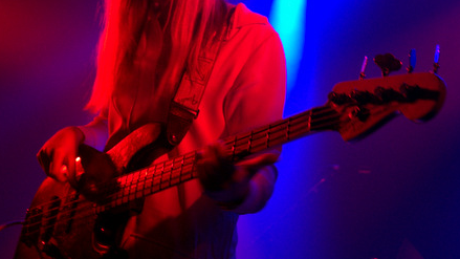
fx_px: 535
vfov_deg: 26.9
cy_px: 74
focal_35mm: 44
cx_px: 323
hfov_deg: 45.5
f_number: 2.8
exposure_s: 1/50
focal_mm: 17
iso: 800
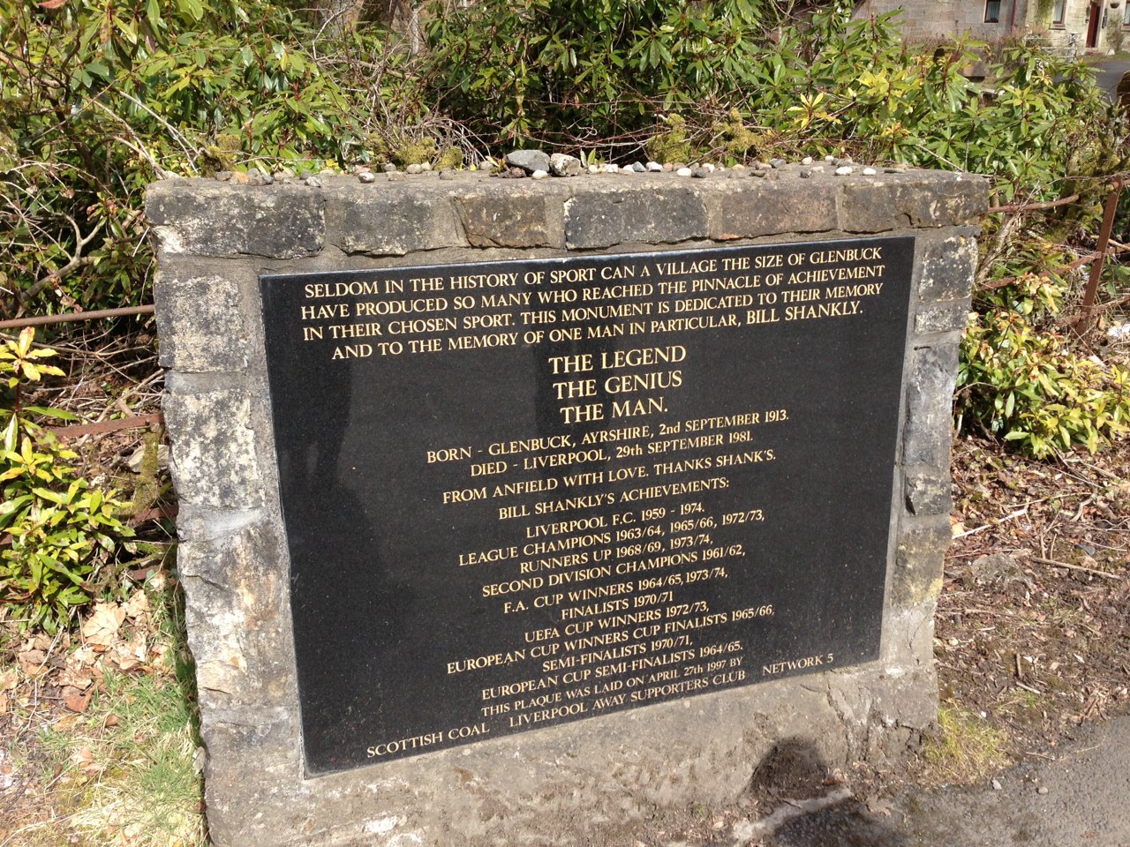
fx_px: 1077
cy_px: 424
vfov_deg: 42.9
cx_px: 565
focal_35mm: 33
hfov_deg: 55.4
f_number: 2.4
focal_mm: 4.13
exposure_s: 1/497
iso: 50
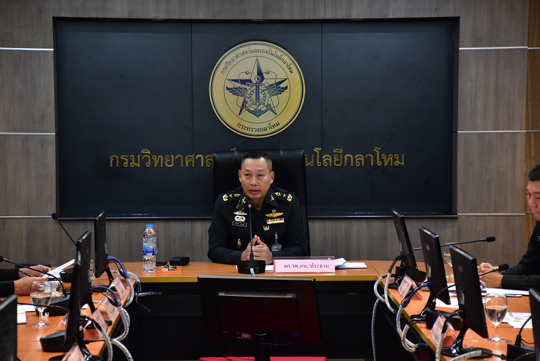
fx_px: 1689
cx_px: 270
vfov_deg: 12.2
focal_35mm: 112
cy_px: 180
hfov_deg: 18.2
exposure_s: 1/50
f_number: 5.6
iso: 1600
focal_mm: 75
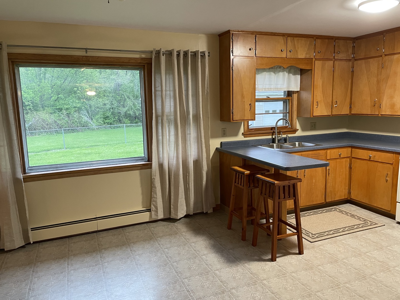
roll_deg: +1.5
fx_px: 300
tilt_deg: -8.2
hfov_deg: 67.3
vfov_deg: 53.1
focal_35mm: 26
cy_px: 150
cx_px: 200
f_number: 1.6
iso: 250
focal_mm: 4.2
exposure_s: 1/60
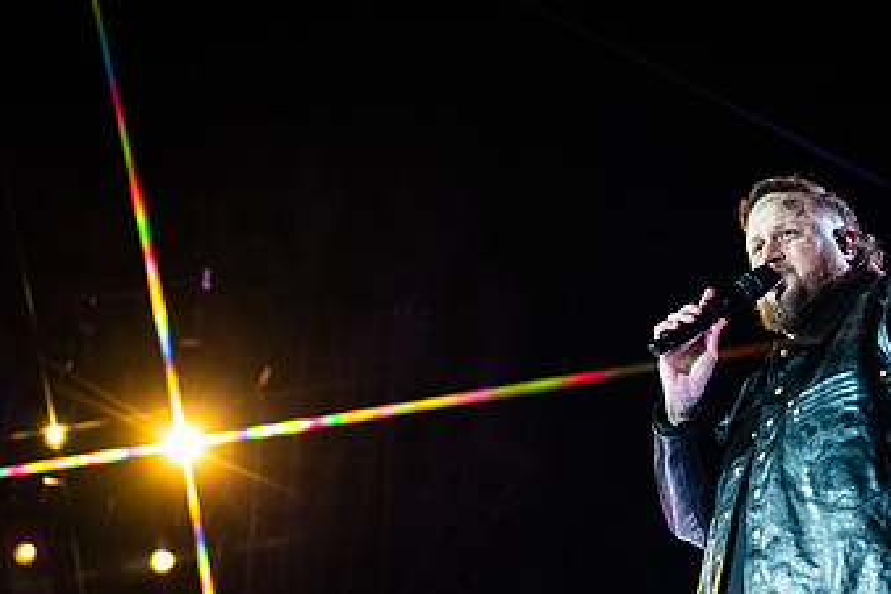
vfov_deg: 17.6
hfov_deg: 26.2
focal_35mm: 77
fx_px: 1906
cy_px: 446
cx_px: 568
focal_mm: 45
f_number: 2.8
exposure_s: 1/500
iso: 3200
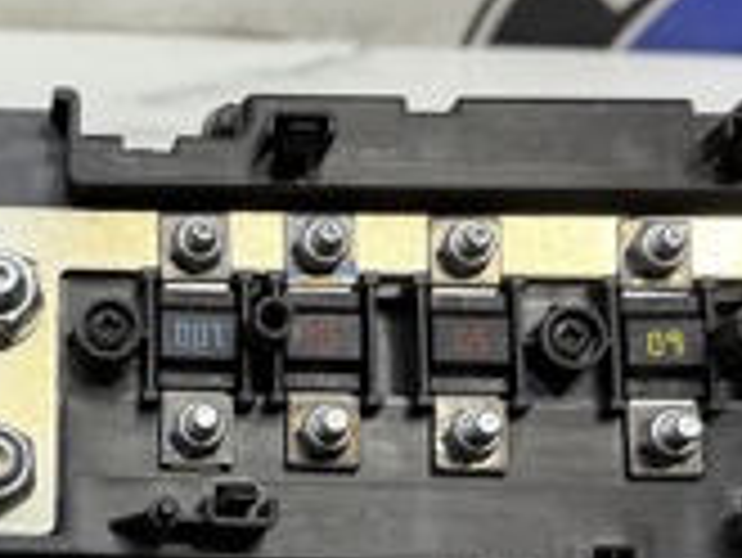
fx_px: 1995
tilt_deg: -36.7
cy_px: 405
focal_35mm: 93
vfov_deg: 15.9
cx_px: 0
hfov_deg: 20.4
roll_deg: -2.9
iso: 160
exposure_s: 1/121
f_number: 1.78
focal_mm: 6.76
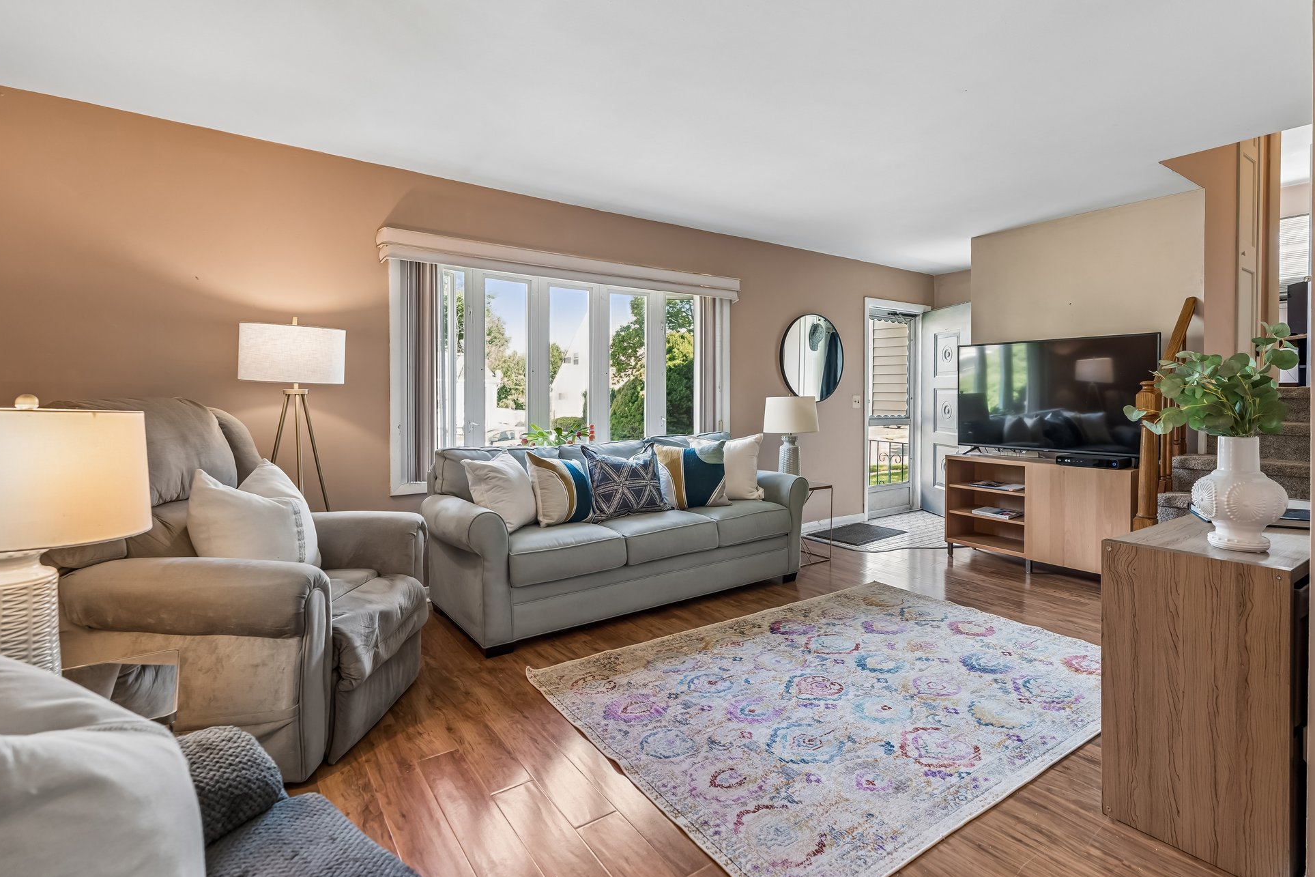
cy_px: 422
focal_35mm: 17
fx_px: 621
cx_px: 689
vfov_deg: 70.4
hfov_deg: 93.2
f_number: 5.6
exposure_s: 1/15
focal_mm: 16
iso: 400
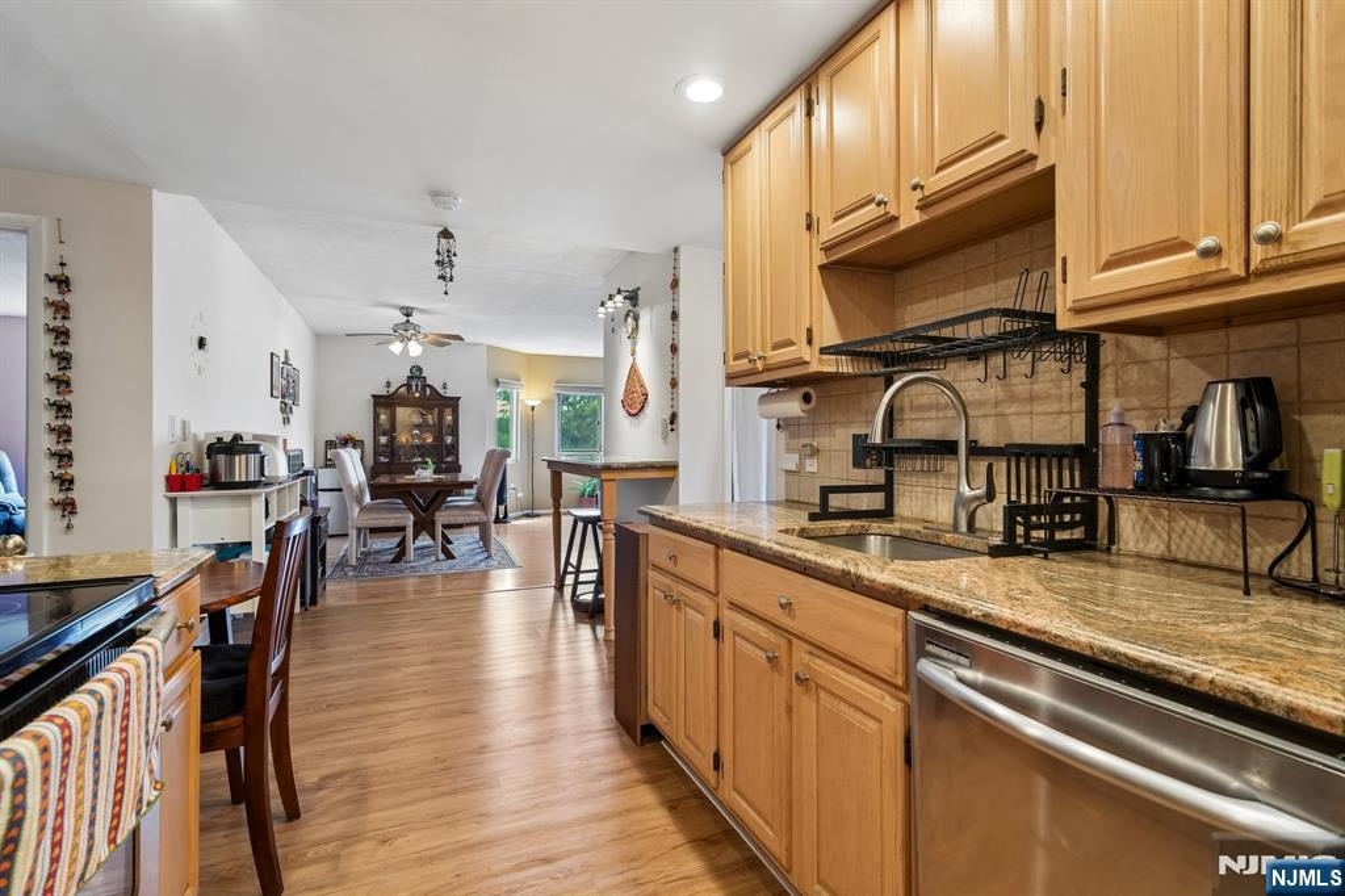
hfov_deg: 96.8
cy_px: 448
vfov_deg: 73.7
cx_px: 672
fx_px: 598
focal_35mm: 16
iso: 400
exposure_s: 1/6
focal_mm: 16
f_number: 8
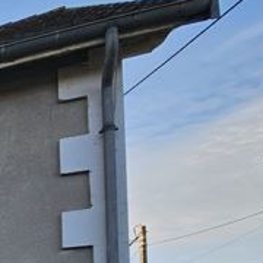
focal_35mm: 51
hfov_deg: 17.6
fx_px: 438
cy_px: 358
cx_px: -304
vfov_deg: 27.0
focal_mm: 2.2
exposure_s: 1/333
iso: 50
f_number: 2.2
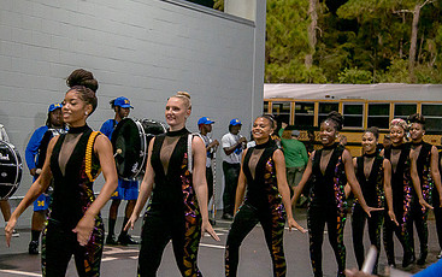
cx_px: 194
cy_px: 155
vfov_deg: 17.6
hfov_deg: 27.8
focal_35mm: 74
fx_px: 892
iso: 2000
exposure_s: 1/200
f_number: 4
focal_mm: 46
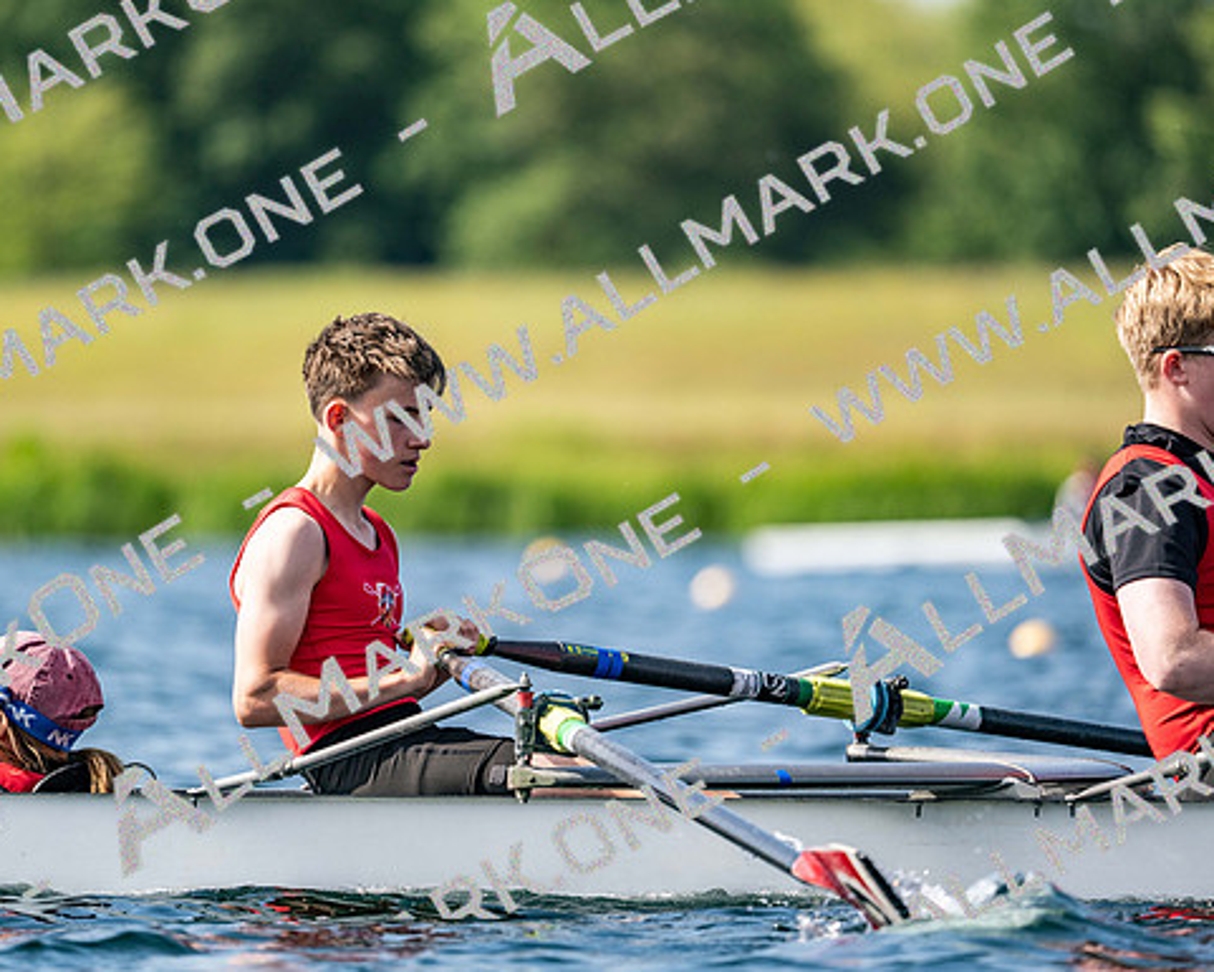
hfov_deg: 4.3
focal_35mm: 453
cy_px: 486
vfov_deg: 3.4
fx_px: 16279
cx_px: 626
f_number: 4.5
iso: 280
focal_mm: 400
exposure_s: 1/2500
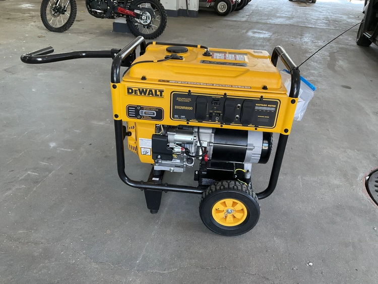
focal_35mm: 29
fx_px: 317
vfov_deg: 48.3
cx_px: 189
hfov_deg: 61.6
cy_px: 142
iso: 64
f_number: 1.8
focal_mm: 3
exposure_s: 1/60
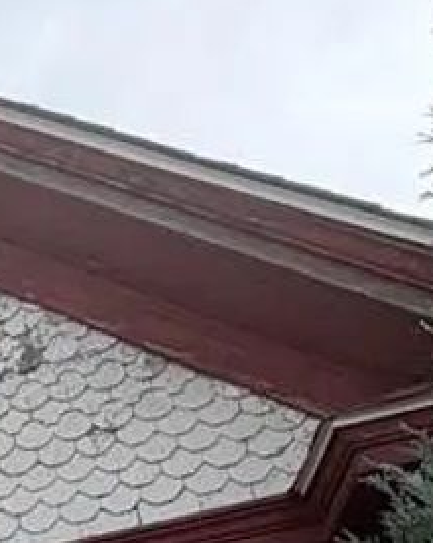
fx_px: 1123
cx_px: -547
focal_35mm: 70
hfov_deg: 15.1
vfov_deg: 20.4
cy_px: 945
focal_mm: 2.22
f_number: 2.2
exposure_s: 1/770
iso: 25
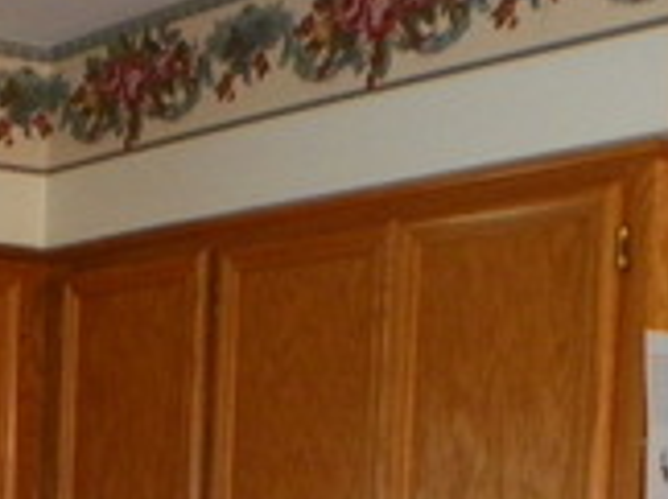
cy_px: 899
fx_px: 1985
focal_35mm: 103
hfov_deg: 18.3
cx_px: -78
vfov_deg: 13.0
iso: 200
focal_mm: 4.6
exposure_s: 1/30
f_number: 2.8
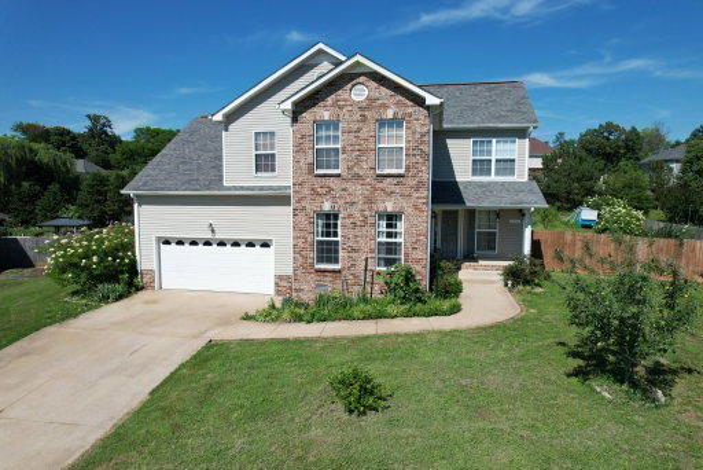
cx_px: 352
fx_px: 430
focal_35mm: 22
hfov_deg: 78.5
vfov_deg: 57.3
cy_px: 235
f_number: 2.8
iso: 130
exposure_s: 1/2500
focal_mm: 8.38
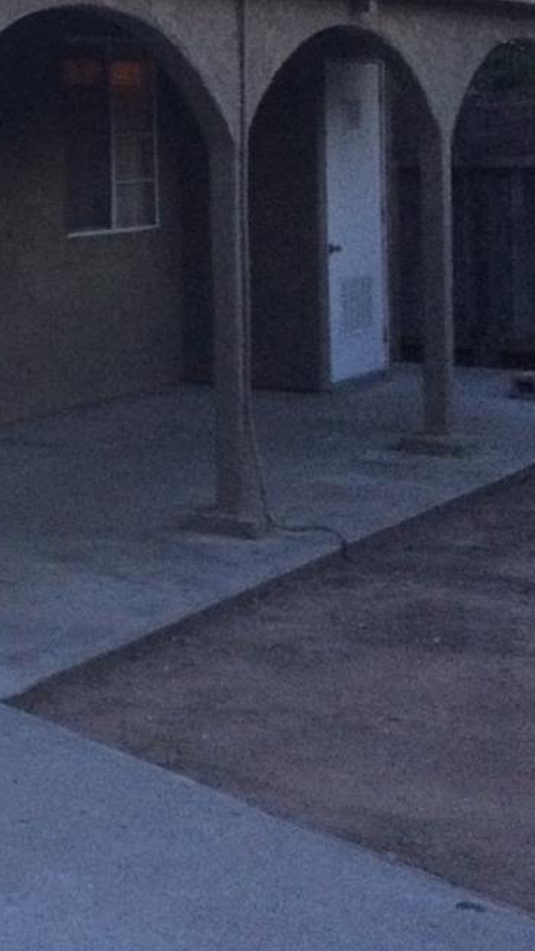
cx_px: -348
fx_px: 1816
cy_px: 233
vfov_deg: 28.9
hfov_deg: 15.1
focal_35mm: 72
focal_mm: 4.15
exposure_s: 1/30
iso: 250
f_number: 2.2
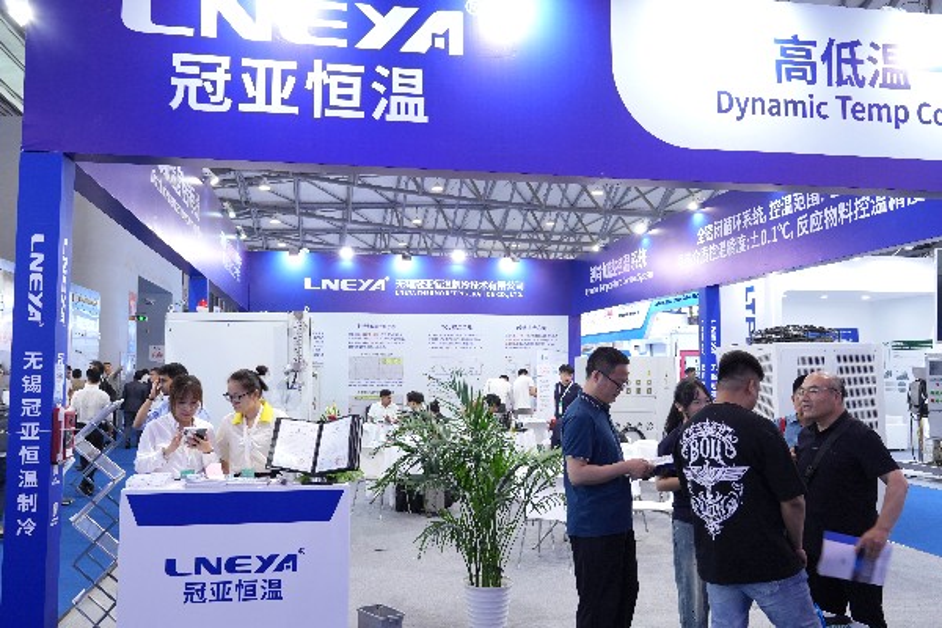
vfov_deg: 43.6
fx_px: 785
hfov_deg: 61.9
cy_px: 314
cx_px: 471
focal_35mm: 30
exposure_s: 1/60
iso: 500
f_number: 4
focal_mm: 20
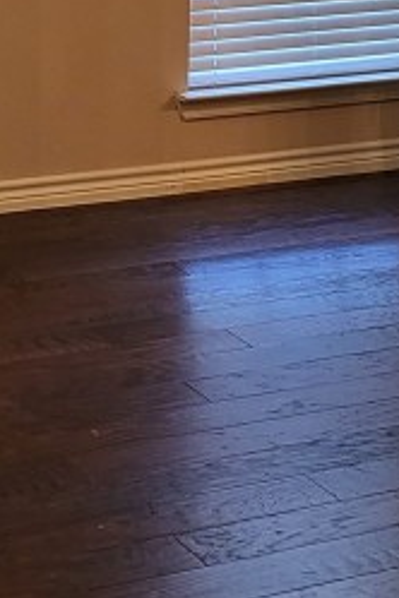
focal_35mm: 111
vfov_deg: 17.7
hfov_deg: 12.3
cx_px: 108
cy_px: -86
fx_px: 1845
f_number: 1.8
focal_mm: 4.25
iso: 250
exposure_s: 1/40
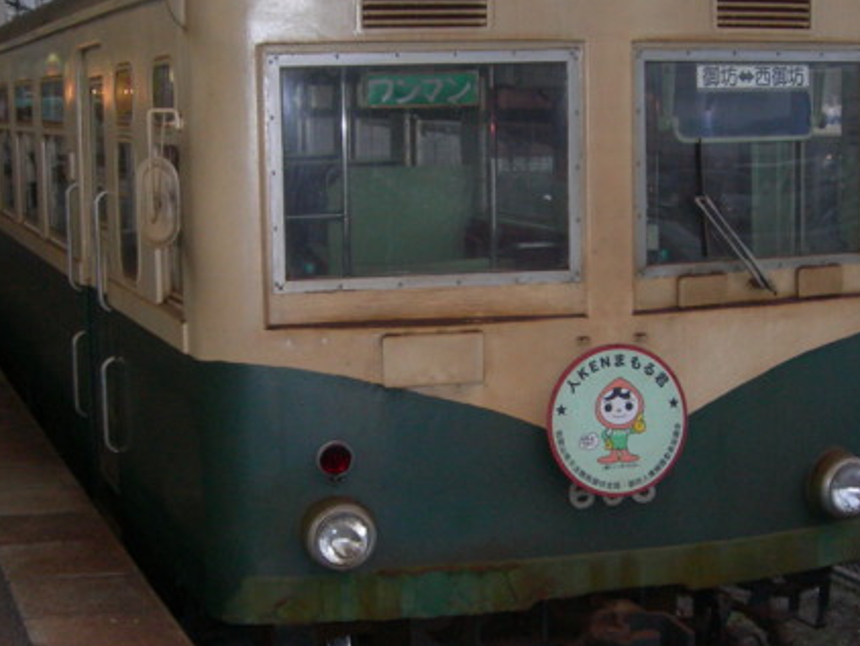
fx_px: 1790
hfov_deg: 27.0
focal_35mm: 72
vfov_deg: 20.5
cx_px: 434
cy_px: 363
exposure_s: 1/60.1
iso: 180
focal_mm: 7.8
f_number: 2.8
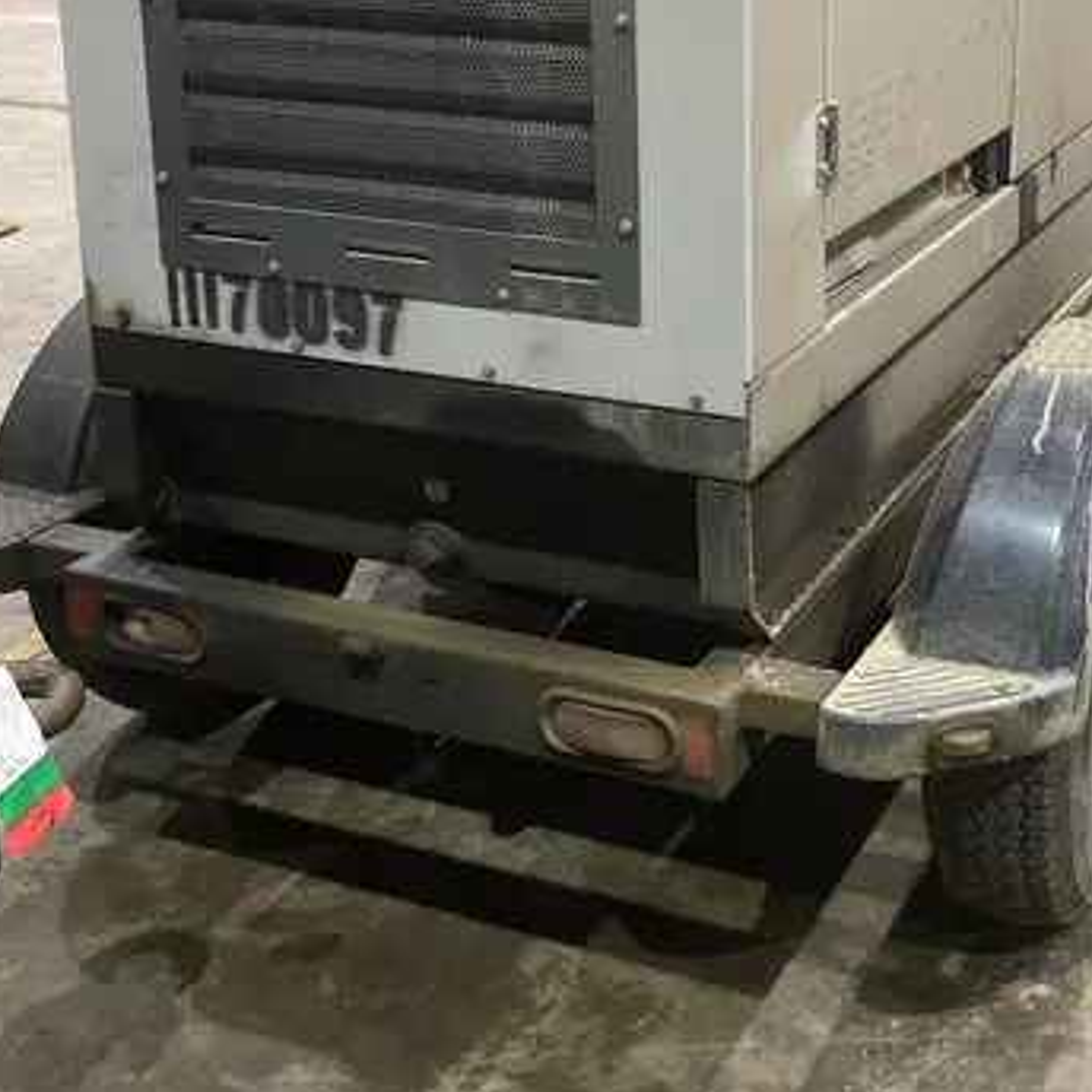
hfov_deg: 34.1
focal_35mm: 49
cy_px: 192
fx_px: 1749
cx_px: 800
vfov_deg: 33.5
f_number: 1.8
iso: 400
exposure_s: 1/40
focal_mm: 4.25
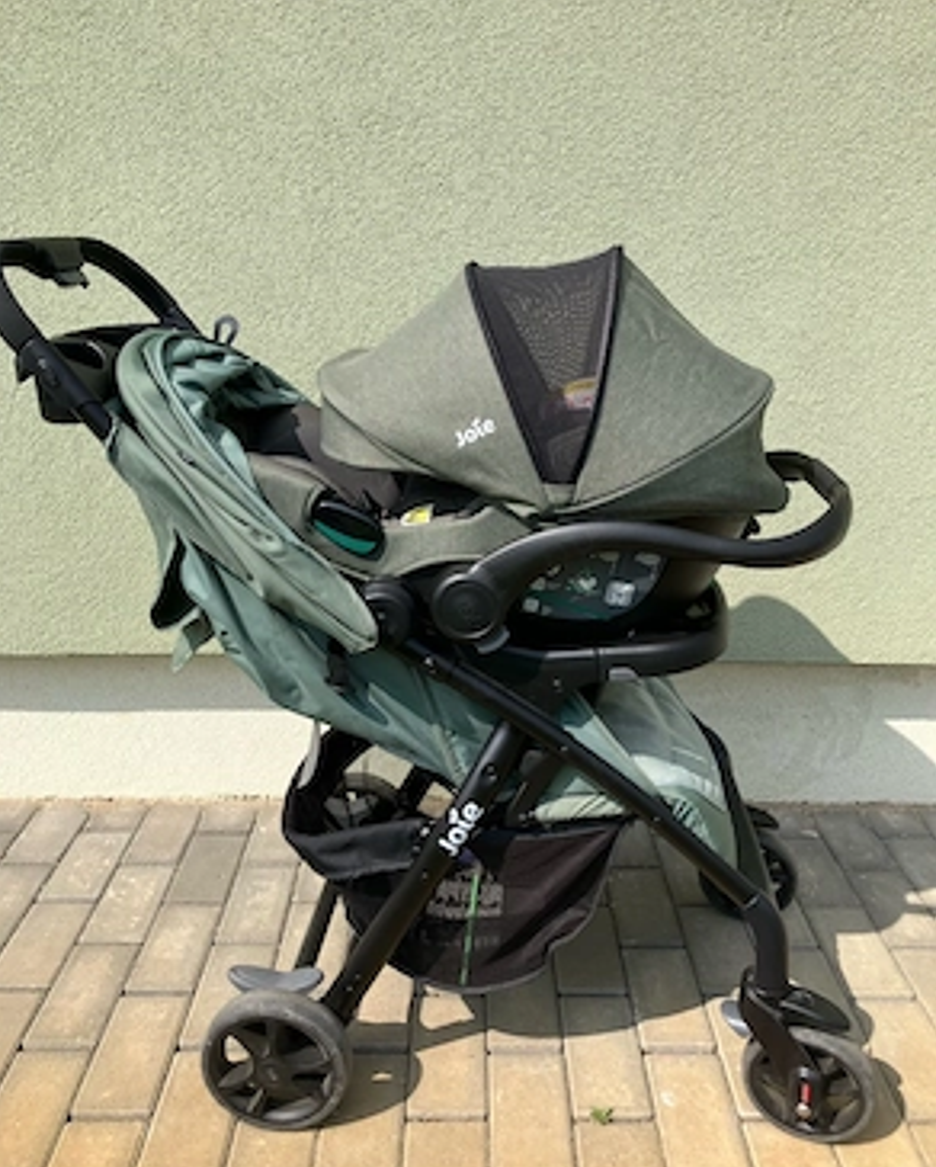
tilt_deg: -14.8
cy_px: 535
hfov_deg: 48.6
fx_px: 1037
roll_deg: -1.4
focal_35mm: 30
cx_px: 458
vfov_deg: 58.6
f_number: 1.8
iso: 32
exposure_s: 1/1946
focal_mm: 3.99
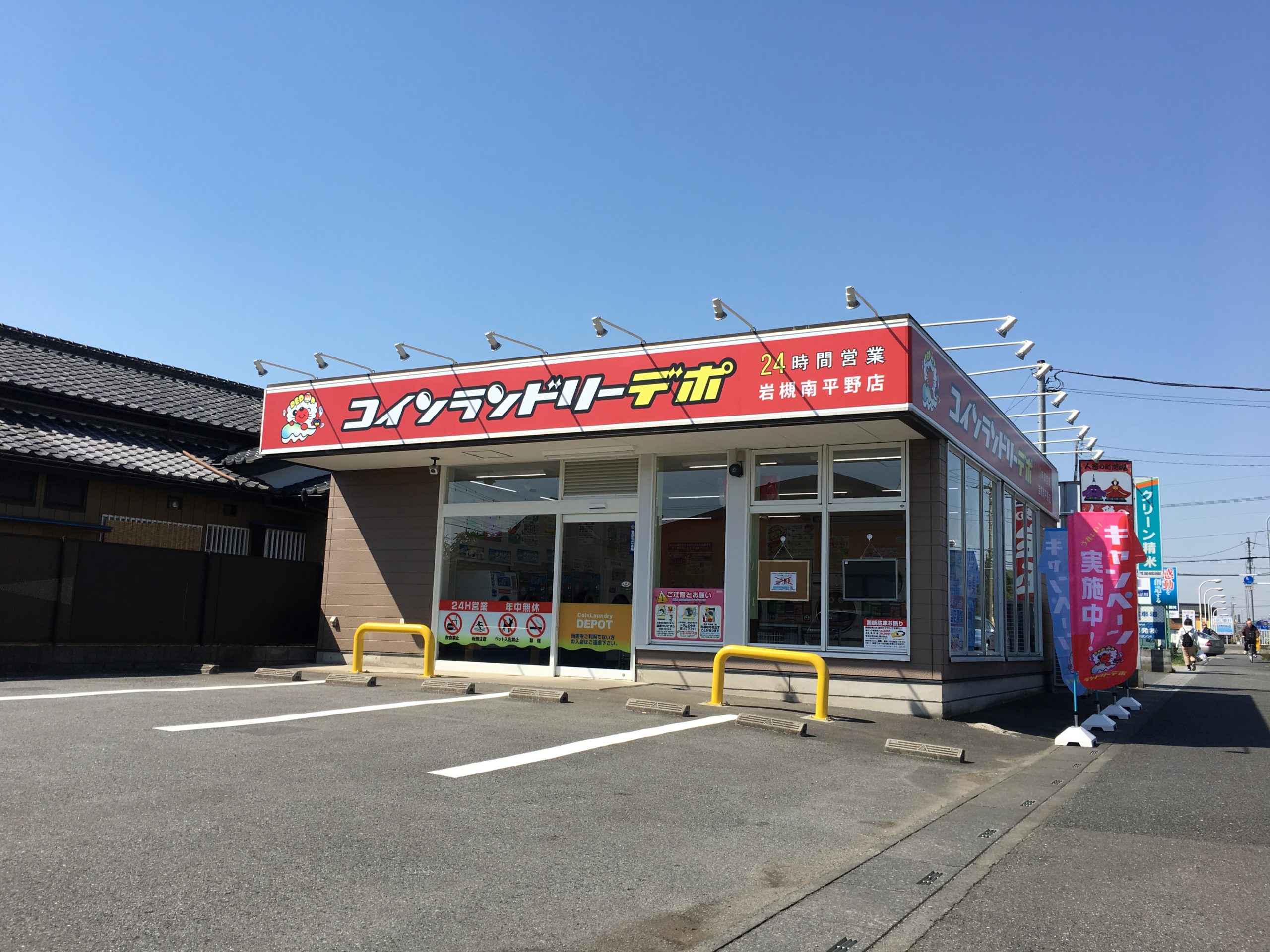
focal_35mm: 29
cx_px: 635
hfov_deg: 61.7
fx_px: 1064
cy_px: 476
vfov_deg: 48.2
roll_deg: -1.0
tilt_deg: +10.6
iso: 25
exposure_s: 1/1451
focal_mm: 4.15
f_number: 2.2
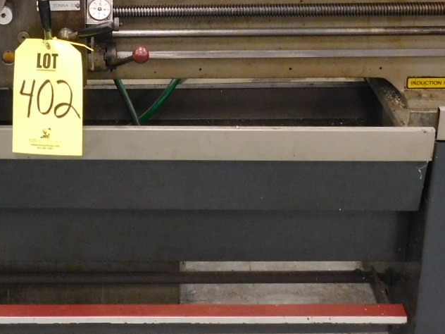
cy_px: 0
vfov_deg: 18.9
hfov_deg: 25.3
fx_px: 977
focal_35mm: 76
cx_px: 96
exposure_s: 1/25
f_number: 3.2
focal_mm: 5.3
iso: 400
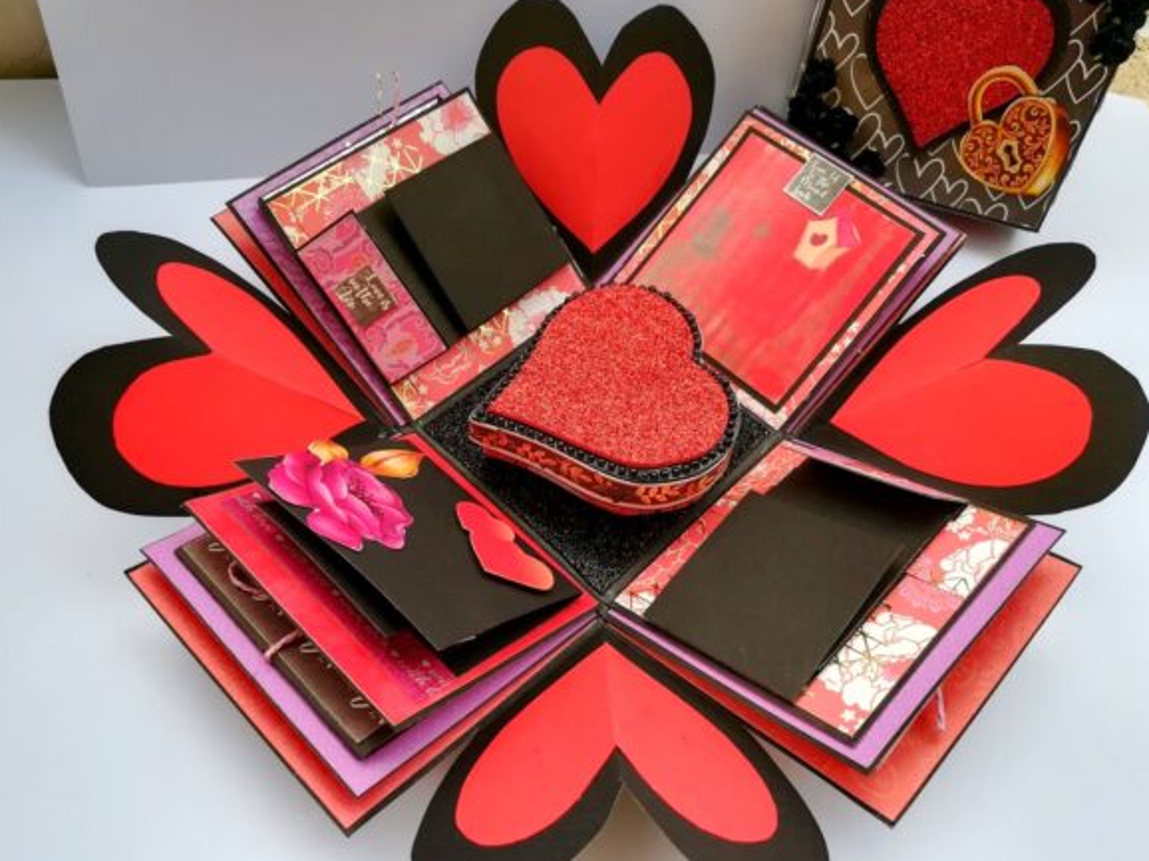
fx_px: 896
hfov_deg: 65.3
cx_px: 567
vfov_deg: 51.3
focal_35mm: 27
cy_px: 439
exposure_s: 1/255
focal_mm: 3.83
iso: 50
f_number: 2.2
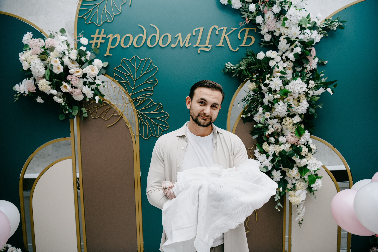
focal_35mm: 24
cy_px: 126
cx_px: 189
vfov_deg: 53.1
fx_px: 252
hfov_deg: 73.7
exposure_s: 1/160
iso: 320
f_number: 4
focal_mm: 24
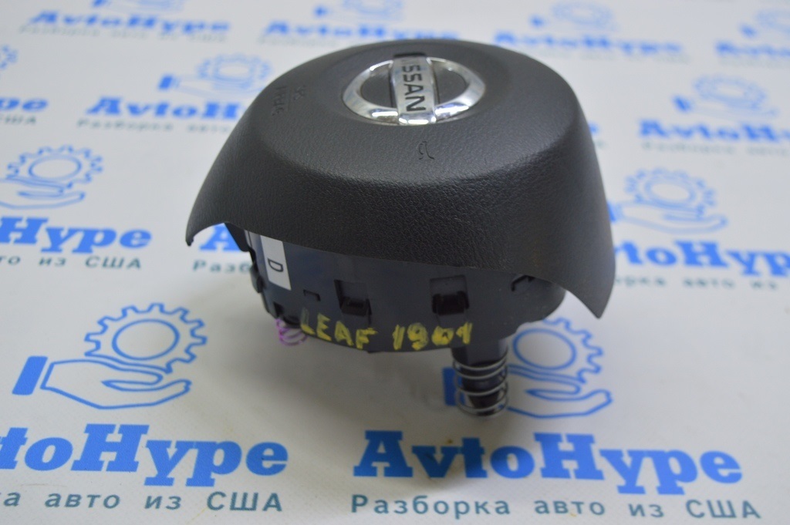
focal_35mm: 44
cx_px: 395
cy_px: 262
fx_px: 954
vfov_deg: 30.8
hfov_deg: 45.0
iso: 400
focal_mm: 29
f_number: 5.6
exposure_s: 1/30
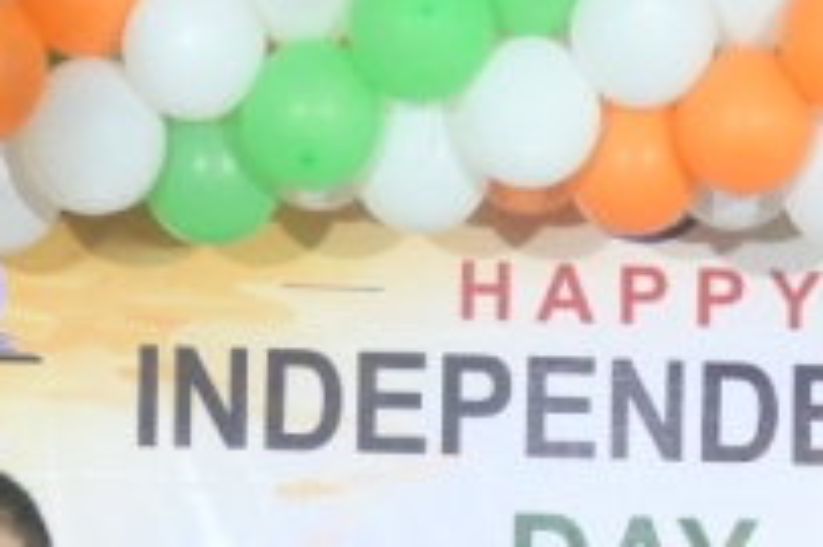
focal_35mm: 186
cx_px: 645
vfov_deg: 7.1
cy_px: 1120
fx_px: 4244
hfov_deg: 11.0
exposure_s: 1/160
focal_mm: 24.5
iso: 2500
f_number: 5
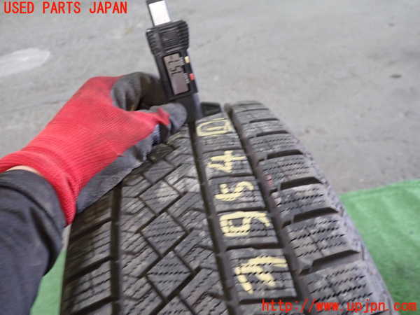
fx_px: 364
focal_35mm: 30
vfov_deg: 46.8
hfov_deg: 60.0
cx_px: 210
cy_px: 158
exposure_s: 1/30
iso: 500
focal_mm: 5.4
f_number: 2.3
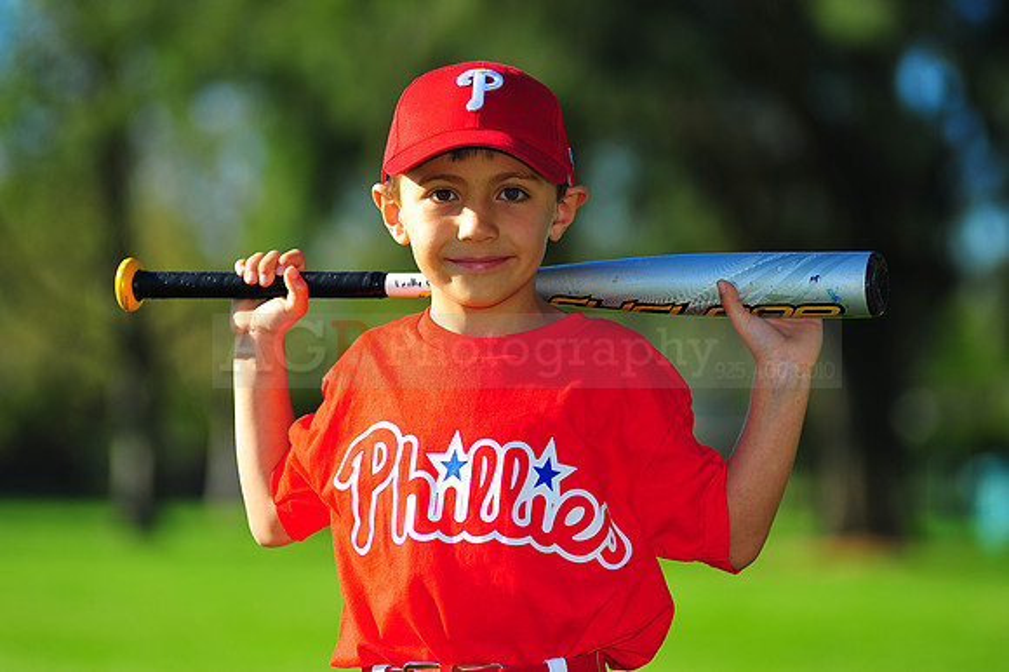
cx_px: 504
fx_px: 5042
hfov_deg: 11.4
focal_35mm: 180
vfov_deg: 7.6
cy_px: 336
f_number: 4
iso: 200
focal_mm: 180
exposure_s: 1/1250
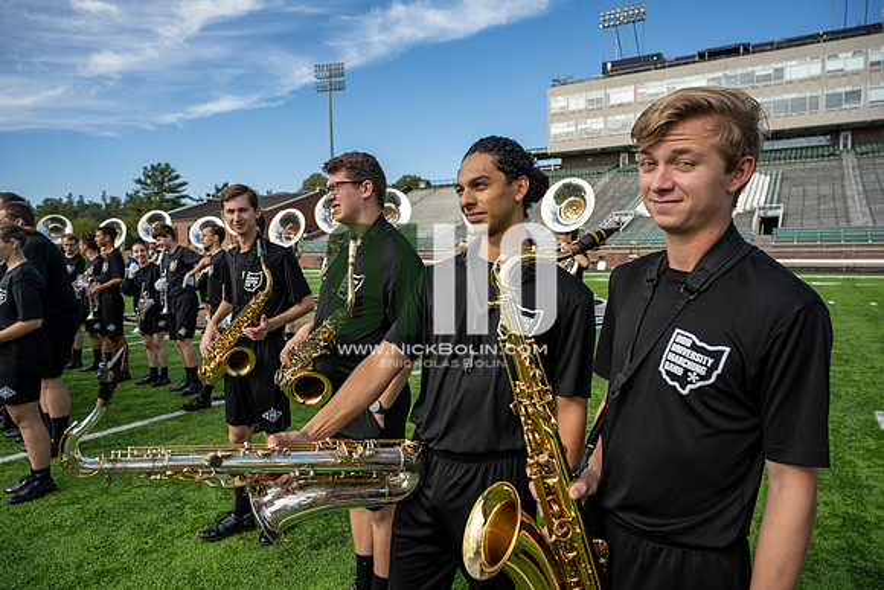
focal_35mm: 24
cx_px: 442
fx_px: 589
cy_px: 295
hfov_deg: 73.7
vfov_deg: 53.2
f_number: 4.5
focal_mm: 24
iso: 40
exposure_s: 1/250
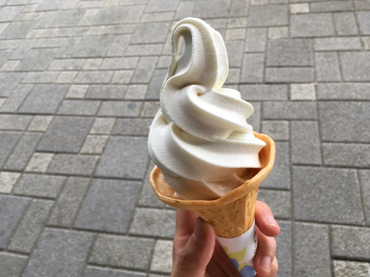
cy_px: 138
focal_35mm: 29
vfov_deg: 48.2
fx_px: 310
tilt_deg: -48.6
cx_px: 185
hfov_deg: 61.7
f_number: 2.2
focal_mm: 4.15
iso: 32
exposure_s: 1/60
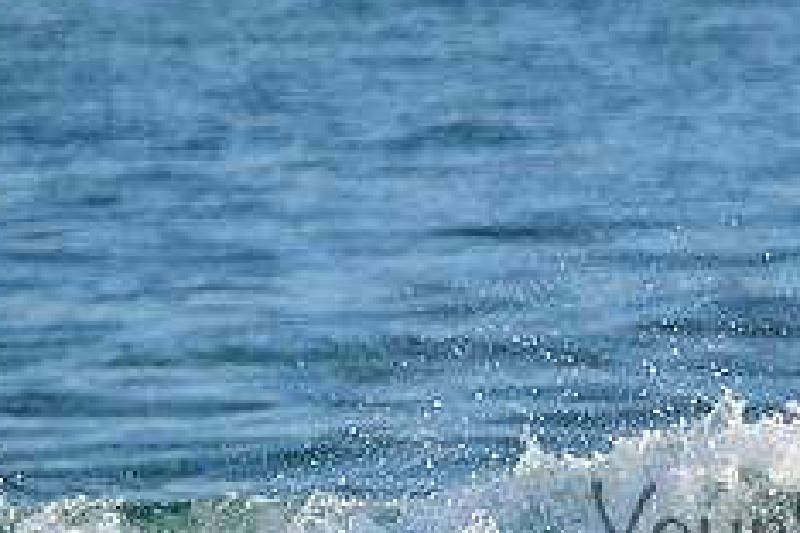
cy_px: 610
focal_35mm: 1741
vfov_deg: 0.8
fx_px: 38686
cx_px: 1084
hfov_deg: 1.2
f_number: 11
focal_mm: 600
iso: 2500
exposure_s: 1/2000
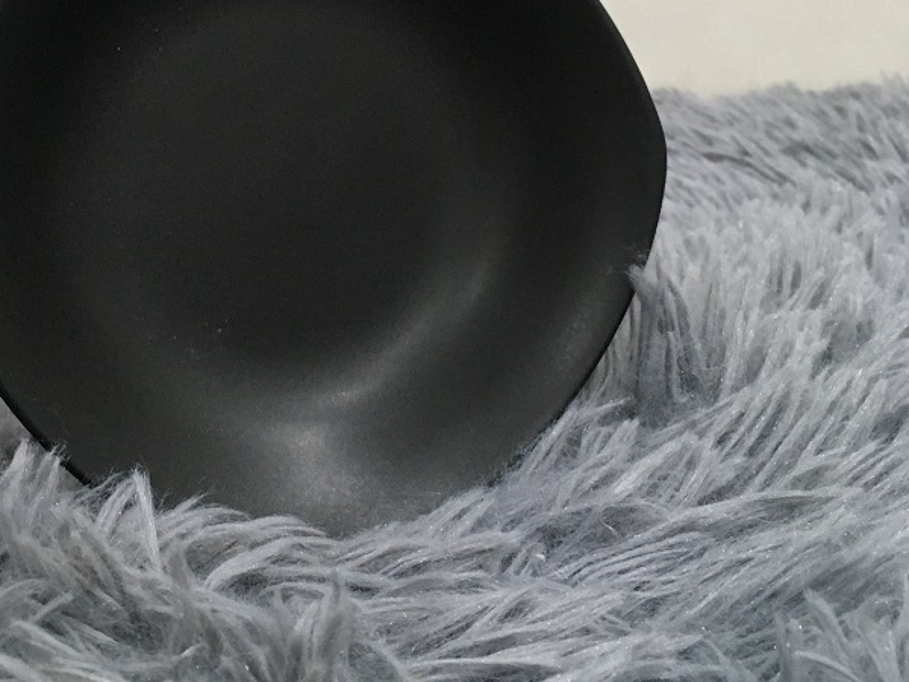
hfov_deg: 32.8
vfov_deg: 24.2
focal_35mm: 58
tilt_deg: -11.2
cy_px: 15
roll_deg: +1.6
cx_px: 264
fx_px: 1523
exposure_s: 1/33
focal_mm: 4.15
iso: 125
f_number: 2.2
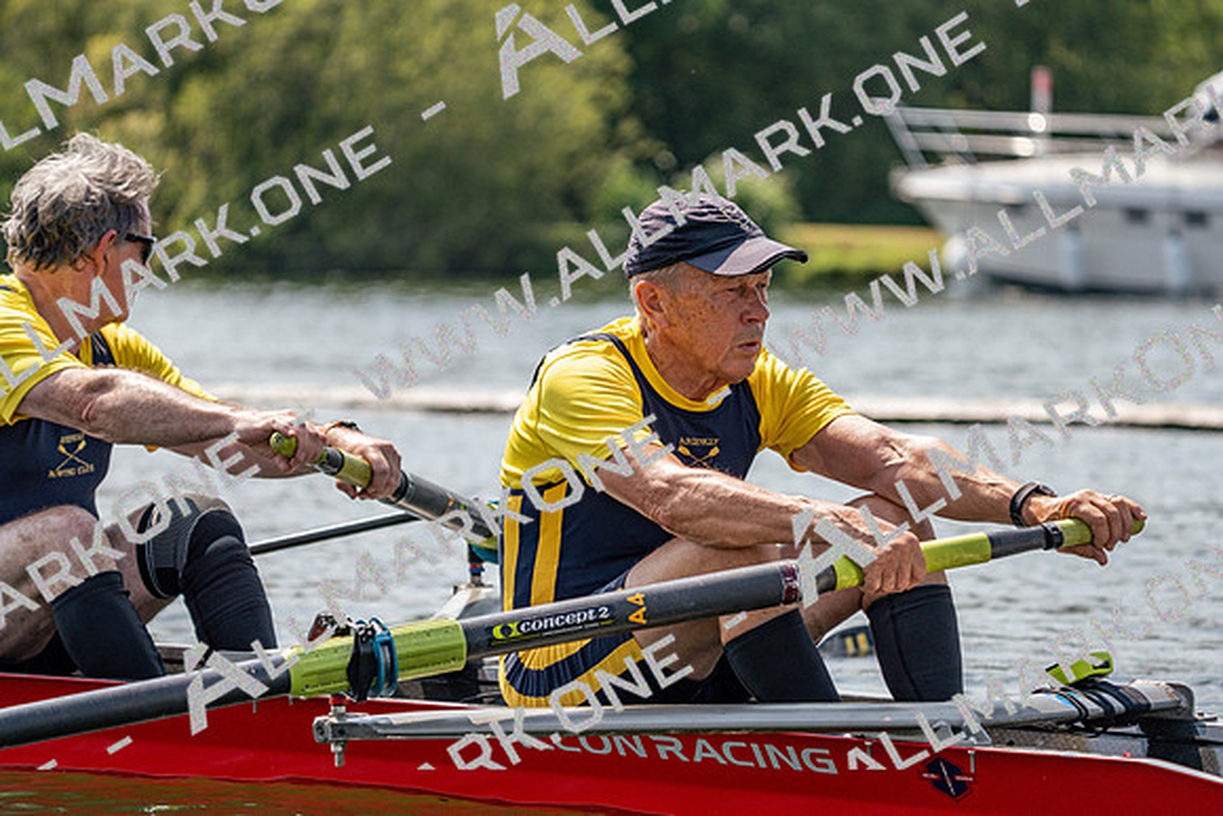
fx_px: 6796
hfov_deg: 10.3
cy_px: 408
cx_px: 612
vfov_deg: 6.9
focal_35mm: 200
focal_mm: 200
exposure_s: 1/1600
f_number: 5.6
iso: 250
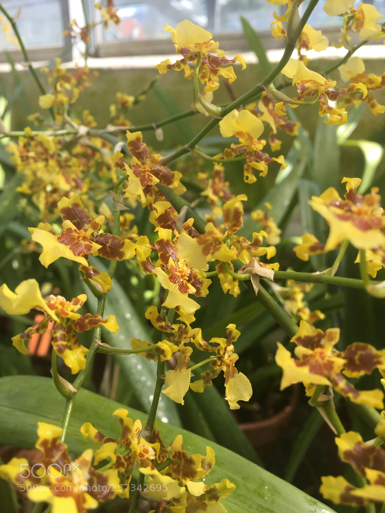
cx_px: 192
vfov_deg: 61.7
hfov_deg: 48.2
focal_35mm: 29
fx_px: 430
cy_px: 256
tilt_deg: -19.4
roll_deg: -0.9
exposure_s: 1/251
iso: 25
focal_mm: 4.15
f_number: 2.2
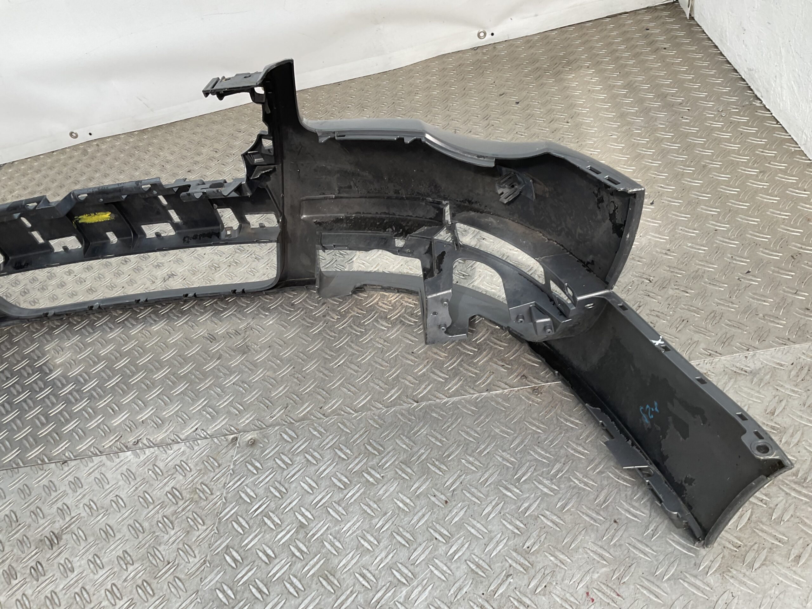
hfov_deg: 61.7
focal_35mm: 29
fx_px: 680
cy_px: 304
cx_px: 406
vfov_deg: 48.2
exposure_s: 1/120
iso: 20
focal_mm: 3
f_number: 1.8
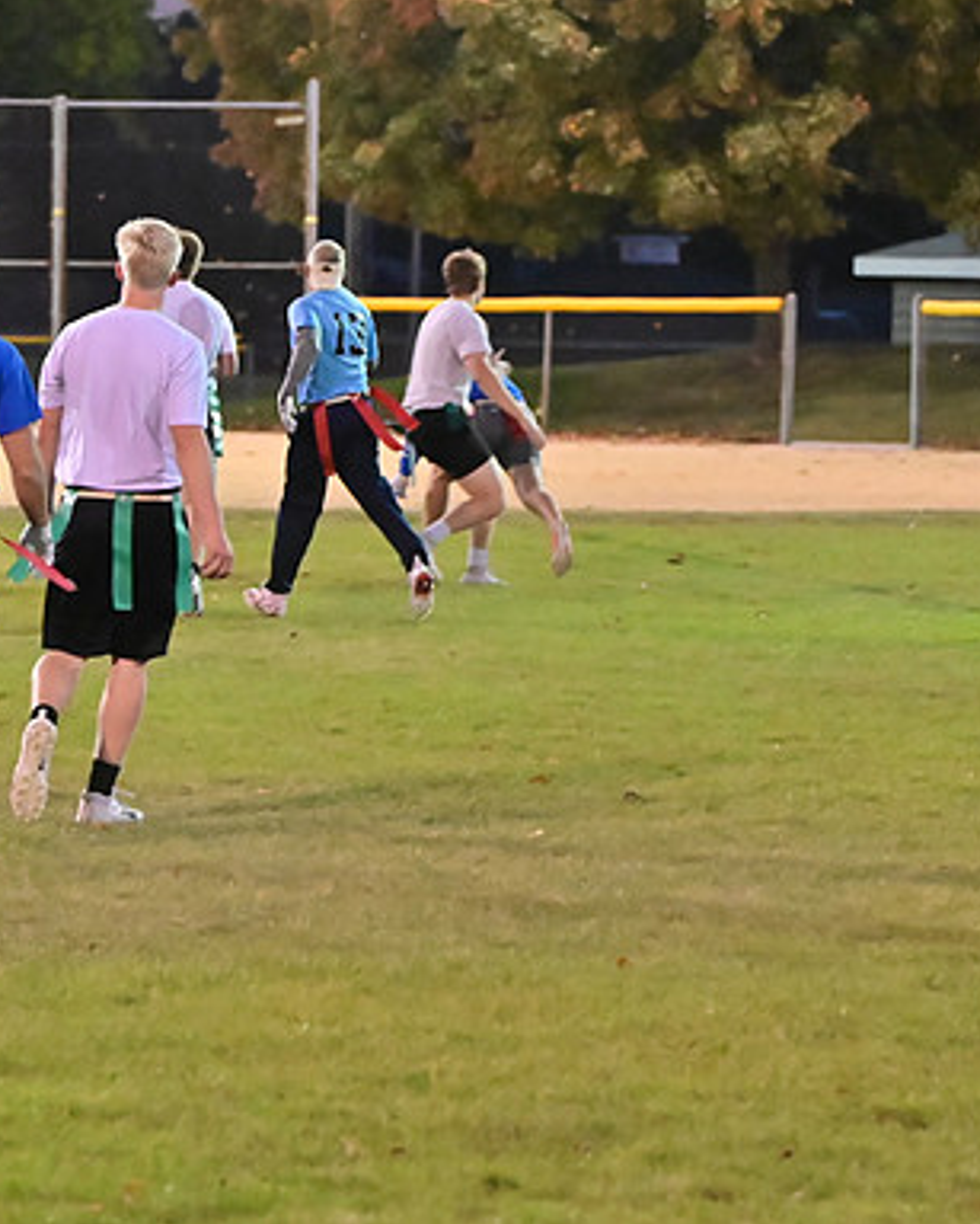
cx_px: 188
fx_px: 8075
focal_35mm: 223
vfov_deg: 8.7
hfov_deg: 6.9
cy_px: 609
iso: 6400
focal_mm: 105
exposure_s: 1/320
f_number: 4
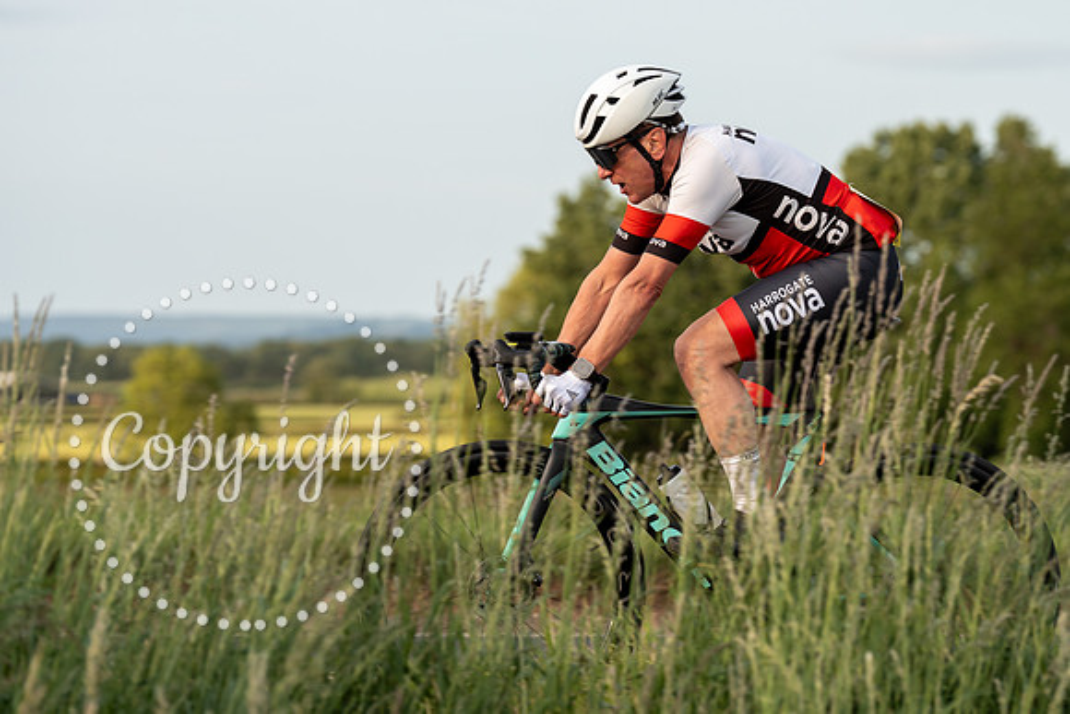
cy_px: 238
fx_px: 4876
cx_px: 713
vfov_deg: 8.4
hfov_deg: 12.5
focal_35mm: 164
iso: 250
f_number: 4
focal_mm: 123
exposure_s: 1/1000
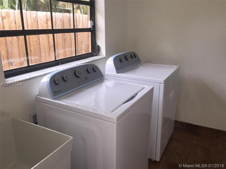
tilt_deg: -16.5
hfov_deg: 61.7
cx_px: 113
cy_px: 84
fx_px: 189
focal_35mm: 29
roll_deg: -0.2
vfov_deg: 48.2
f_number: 2.2
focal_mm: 4.15
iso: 50
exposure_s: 1/30
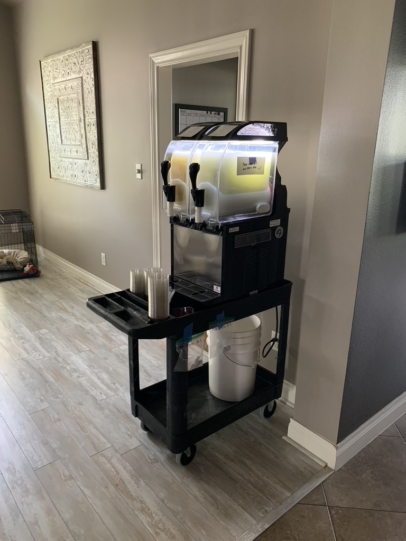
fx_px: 407
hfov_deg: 53.1
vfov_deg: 67.3
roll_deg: -1.0
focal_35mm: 26
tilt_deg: -16.4
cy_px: 270
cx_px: 203
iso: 400
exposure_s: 1/51
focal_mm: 4.25
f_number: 1.8
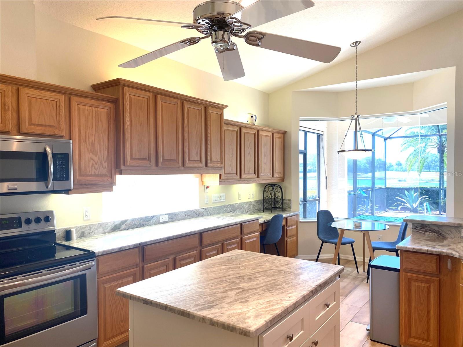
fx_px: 348
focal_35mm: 26
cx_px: 232
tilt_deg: -0.3
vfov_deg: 53.1
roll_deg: +0.5
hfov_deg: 67.3
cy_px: 174
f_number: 1.8
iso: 64
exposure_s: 1/120
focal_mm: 4.25
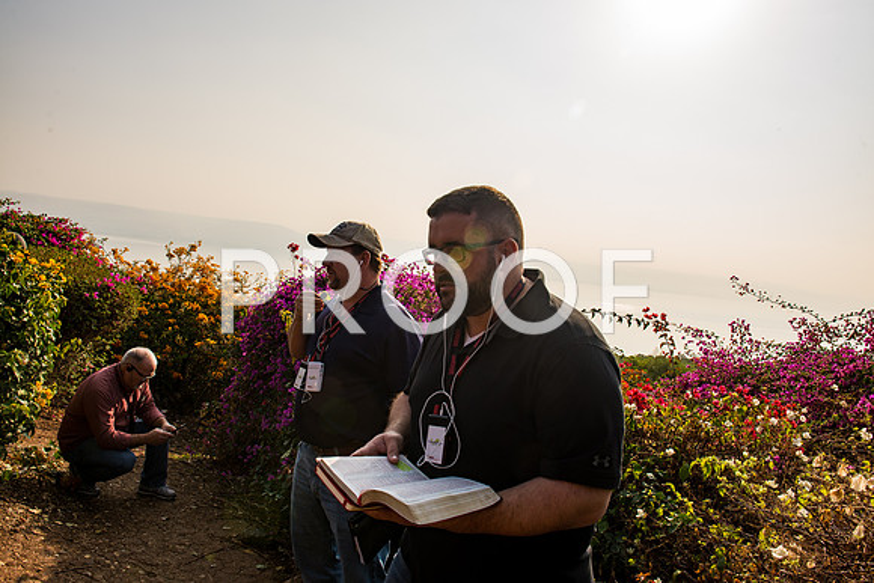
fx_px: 583
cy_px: 292
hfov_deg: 73.7
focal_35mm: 24
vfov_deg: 53.2
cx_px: 437
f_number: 7.1
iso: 100
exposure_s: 1/250
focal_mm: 24
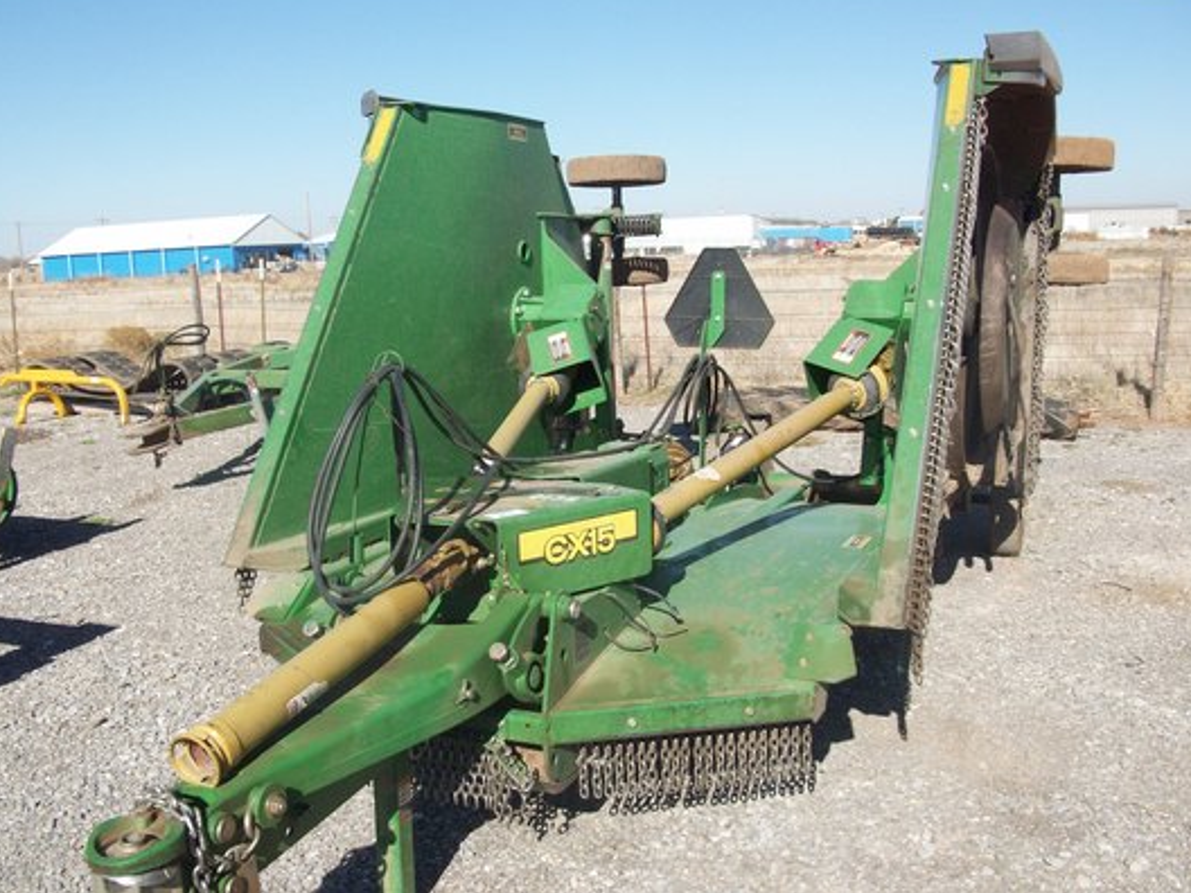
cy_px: 435
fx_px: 1204
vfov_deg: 40.7
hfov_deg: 52.6
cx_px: 598
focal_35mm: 35
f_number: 5.5
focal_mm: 5.7
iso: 64
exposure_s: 1/334
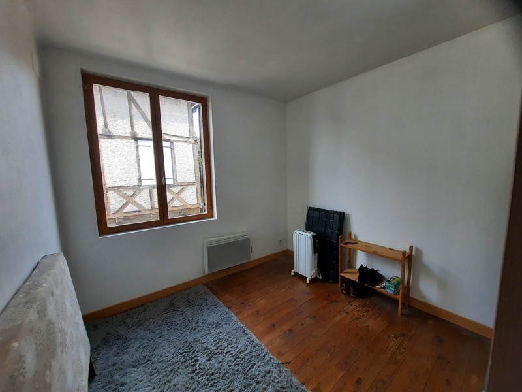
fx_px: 196
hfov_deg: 106.2
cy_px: 196
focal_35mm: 13
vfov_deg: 89.9
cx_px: 261
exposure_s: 1/100
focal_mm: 1.74
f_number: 2.2
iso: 80
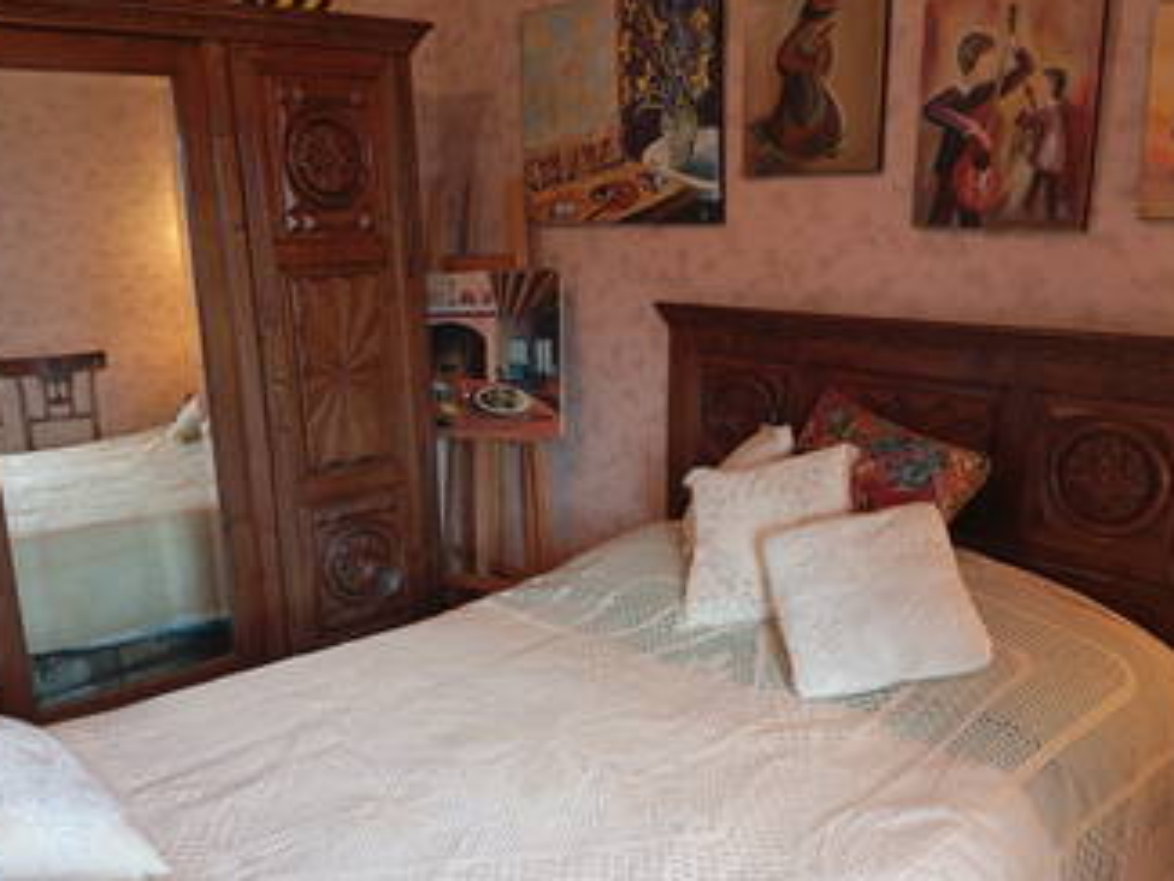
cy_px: 477
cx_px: 596
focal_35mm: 31
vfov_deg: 45.4
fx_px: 1052
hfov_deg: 58.3
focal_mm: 4.22
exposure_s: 1/33.3
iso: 1087
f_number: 1.8
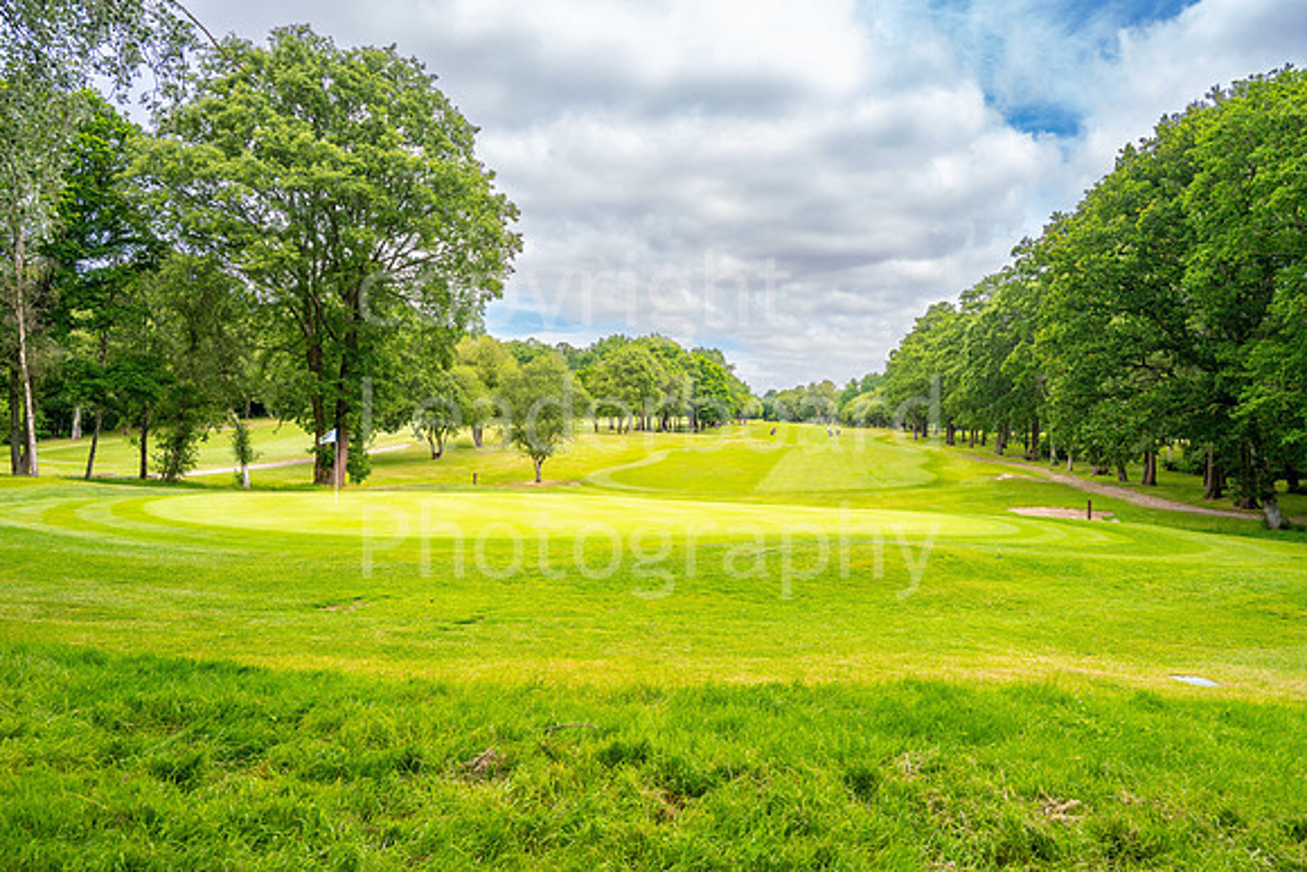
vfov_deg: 49.6
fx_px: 944
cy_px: 436
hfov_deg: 69.4
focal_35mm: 26
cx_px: 654
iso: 400
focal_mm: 26
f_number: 6.3
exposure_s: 1/640
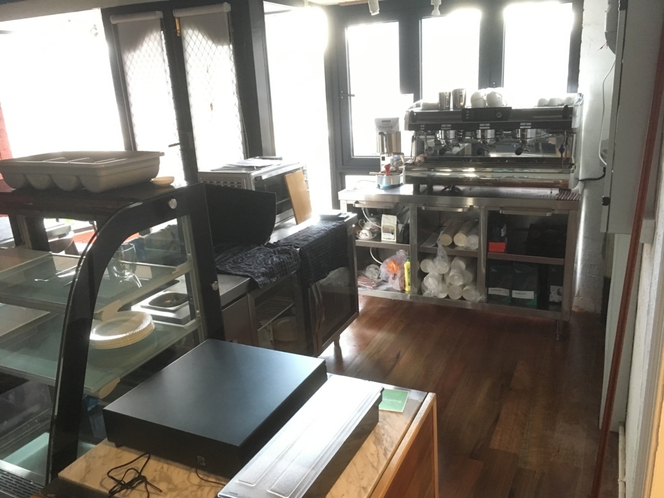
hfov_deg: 61.7
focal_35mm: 29
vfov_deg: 48.2
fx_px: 556
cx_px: 332
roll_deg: +3.1
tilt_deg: -16.8
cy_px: 249
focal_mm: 4.15
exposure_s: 1/17
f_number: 2.2
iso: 200
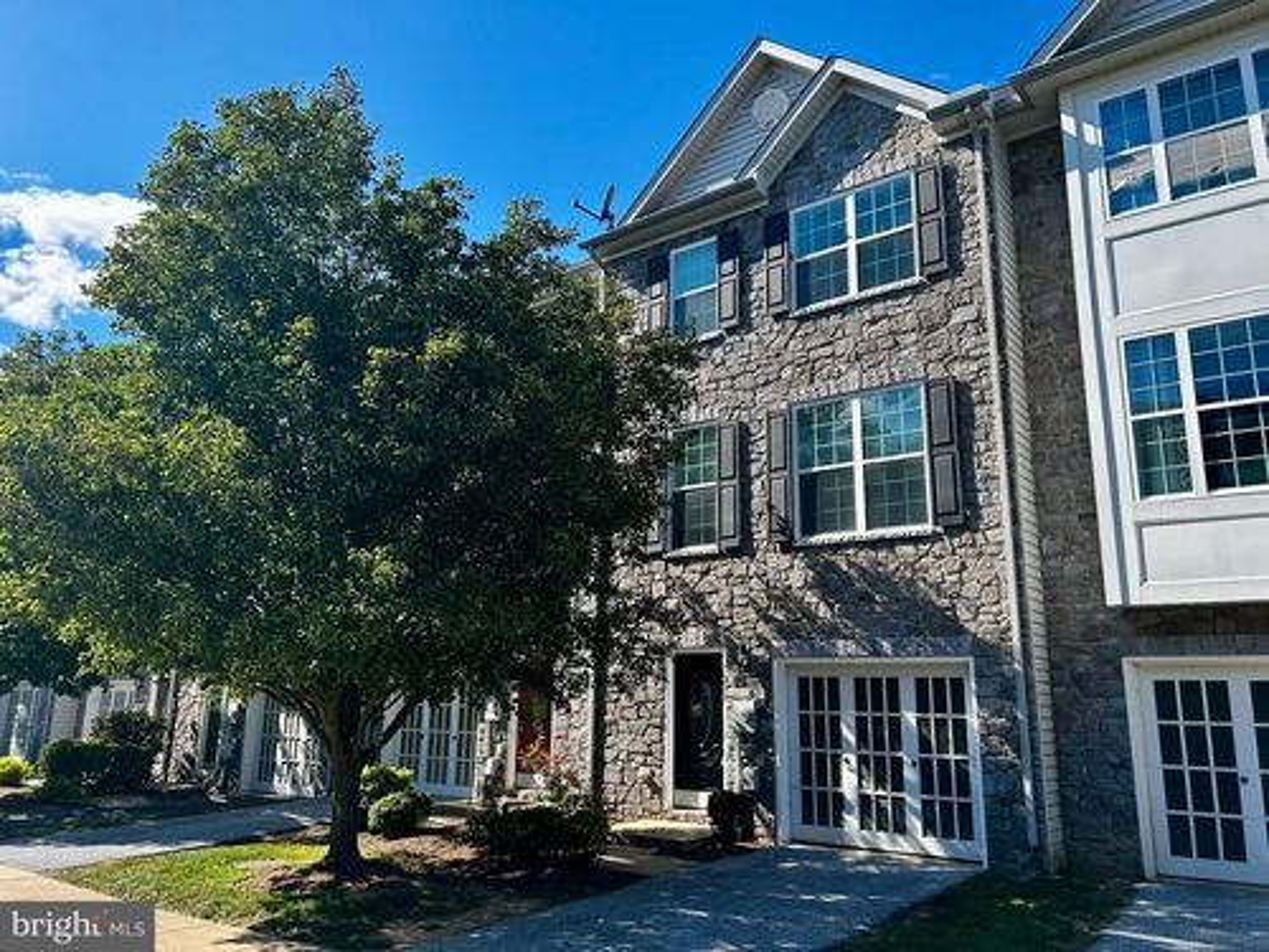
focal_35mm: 26
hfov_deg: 67.3
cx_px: 634
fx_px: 953
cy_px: 476
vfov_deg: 53.1
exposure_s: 1/1724
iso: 50
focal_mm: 5.7
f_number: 1.5
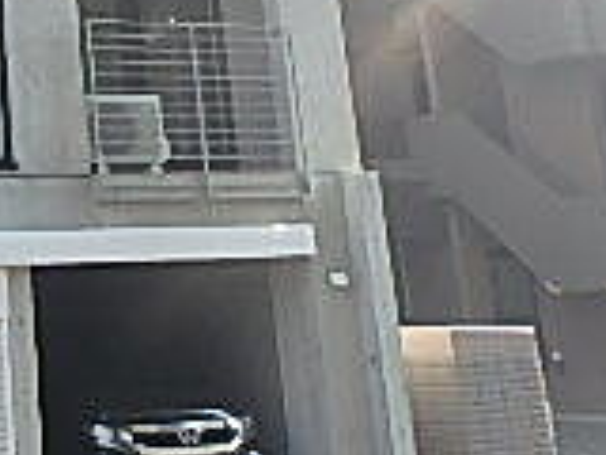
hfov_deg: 21.7
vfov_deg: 16.4
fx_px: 1471
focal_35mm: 84
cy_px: -178
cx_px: -102
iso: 125
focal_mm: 3.7
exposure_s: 1/250
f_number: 3.5
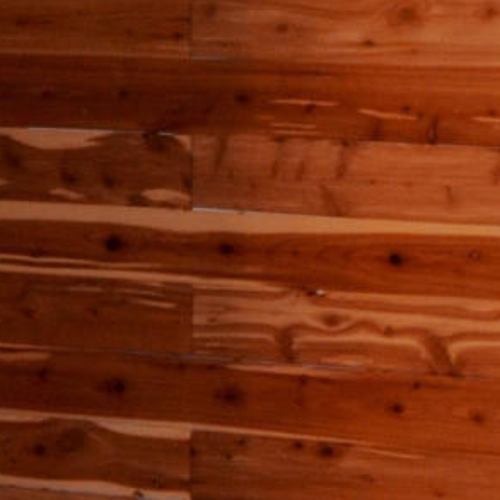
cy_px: 392
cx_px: -15
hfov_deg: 9.1
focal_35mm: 191
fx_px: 3121
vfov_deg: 9.1
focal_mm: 22
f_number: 3.8
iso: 640
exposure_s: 1/60
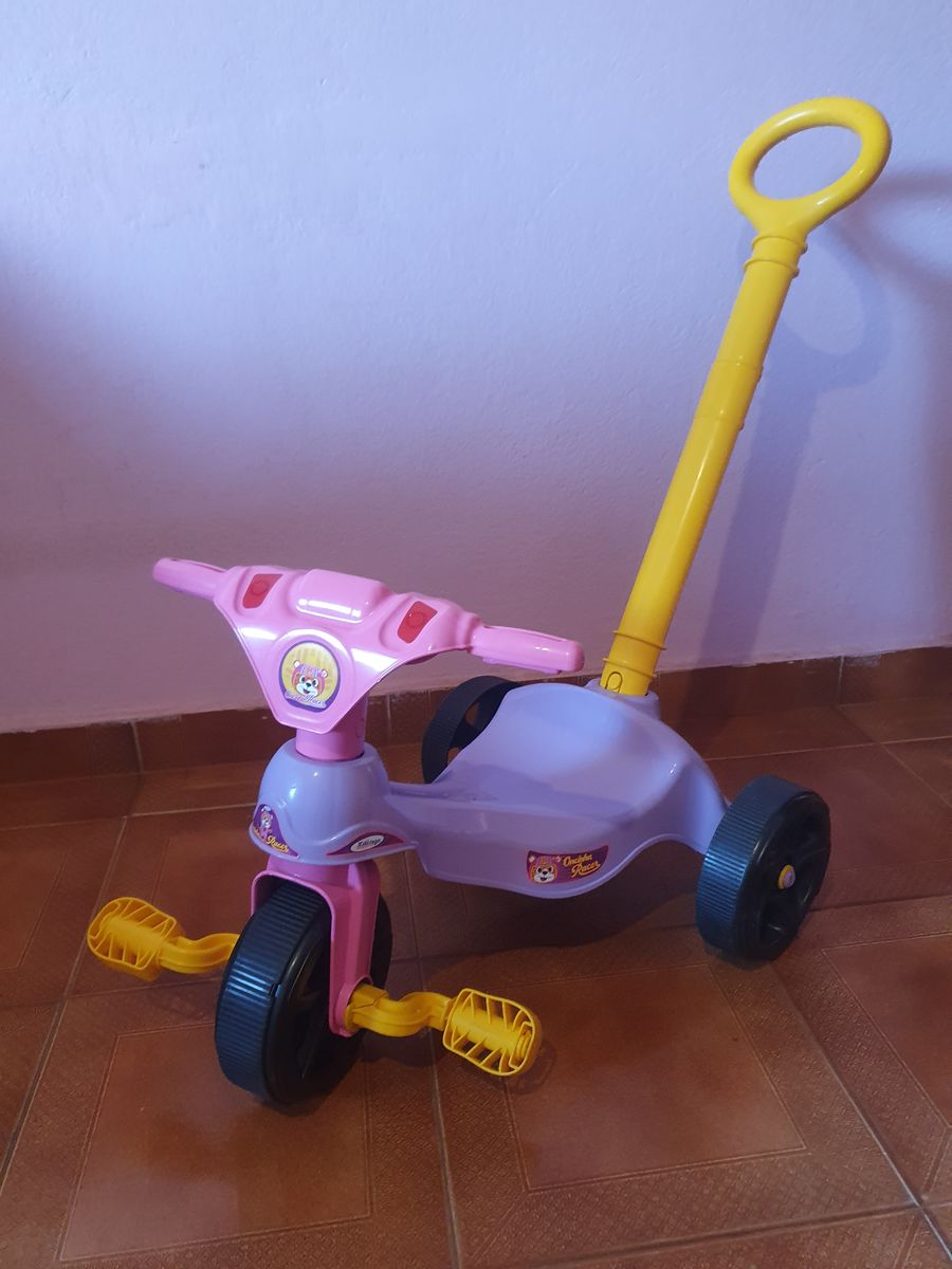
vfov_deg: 67.3
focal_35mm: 26
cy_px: 634
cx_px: 476
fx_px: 953
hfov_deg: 53.1
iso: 400
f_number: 1.5
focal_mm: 4.32
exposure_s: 1/60
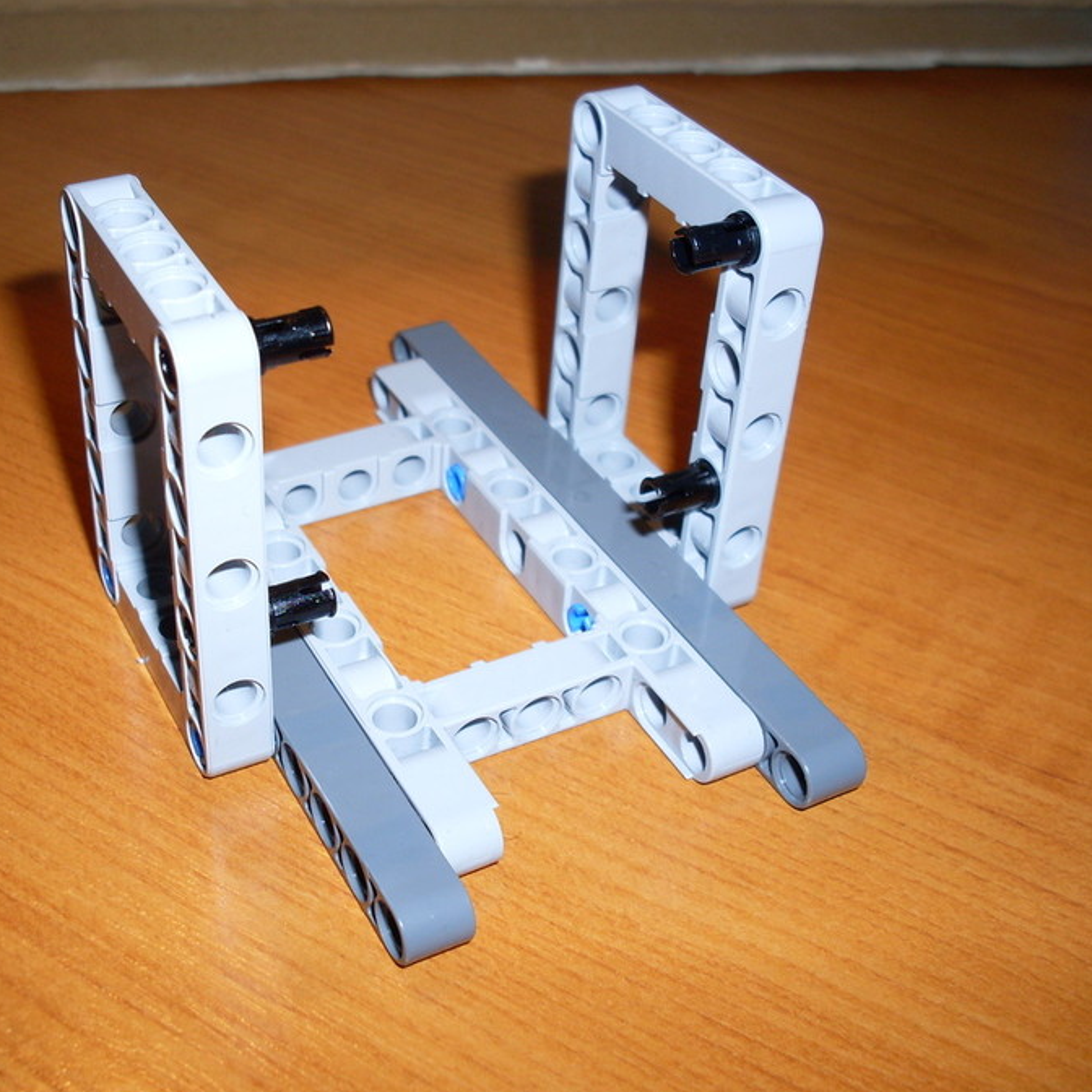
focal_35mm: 45
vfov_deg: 37.6
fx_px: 1606
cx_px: 437
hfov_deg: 37.4
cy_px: 547
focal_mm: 6.3
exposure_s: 1/45
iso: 100
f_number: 2.8
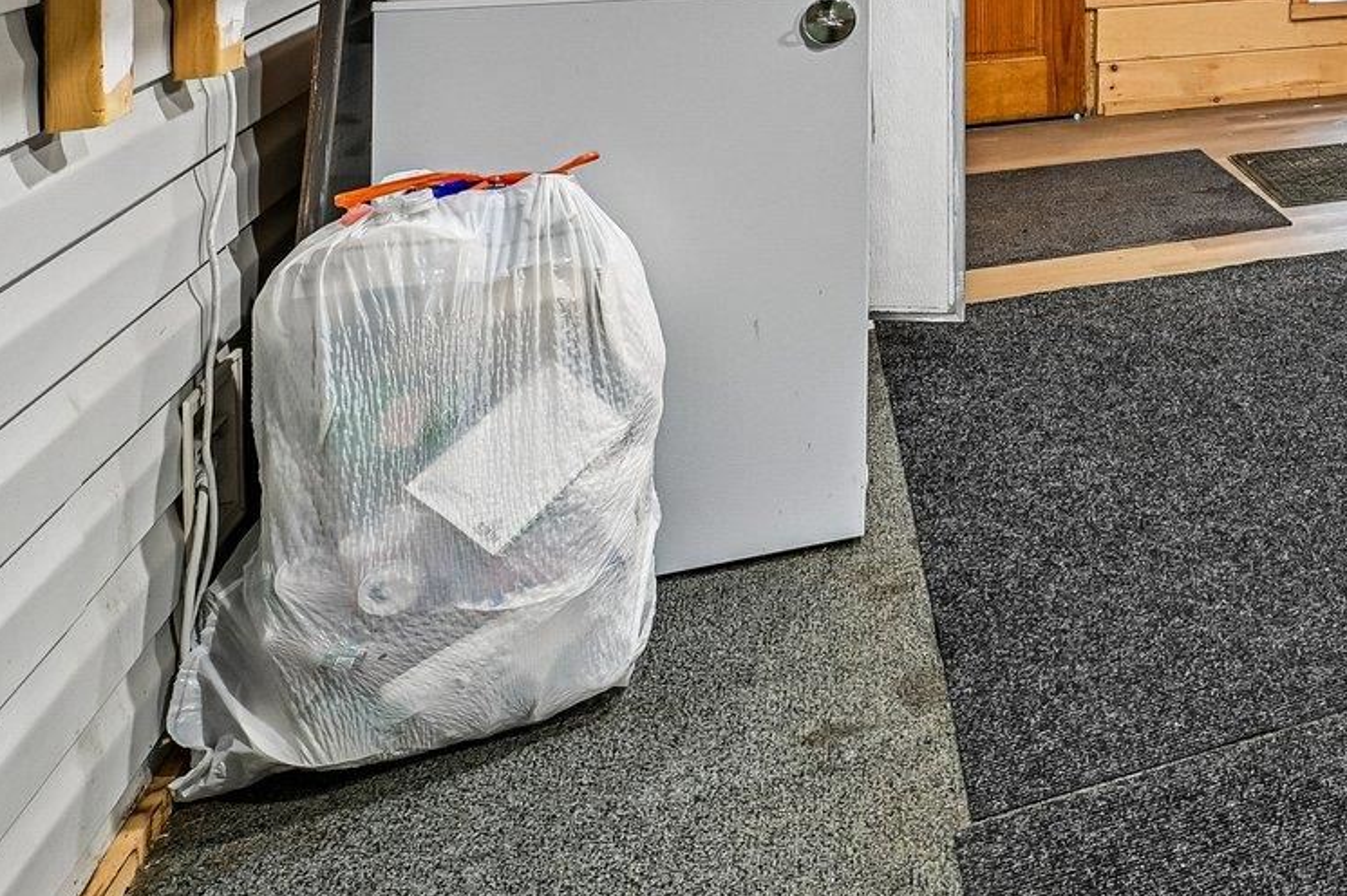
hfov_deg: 32.4
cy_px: -219
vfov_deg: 26.6
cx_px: 1785
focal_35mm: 44
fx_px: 1646
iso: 400
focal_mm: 16
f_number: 8
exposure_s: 1/4
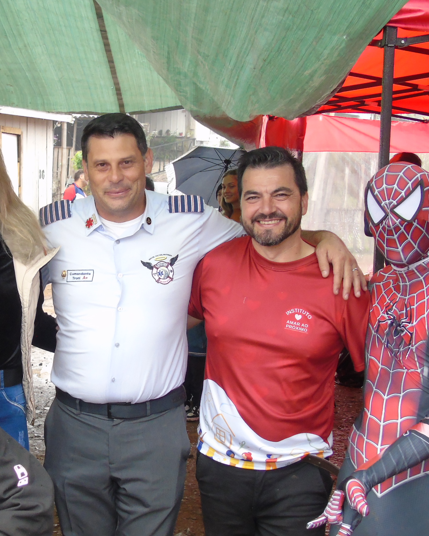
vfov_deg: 33.5
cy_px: 321
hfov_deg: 26.5
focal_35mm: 56
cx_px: 70
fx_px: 889
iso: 200
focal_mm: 6.1
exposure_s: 1/40
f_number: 3.8
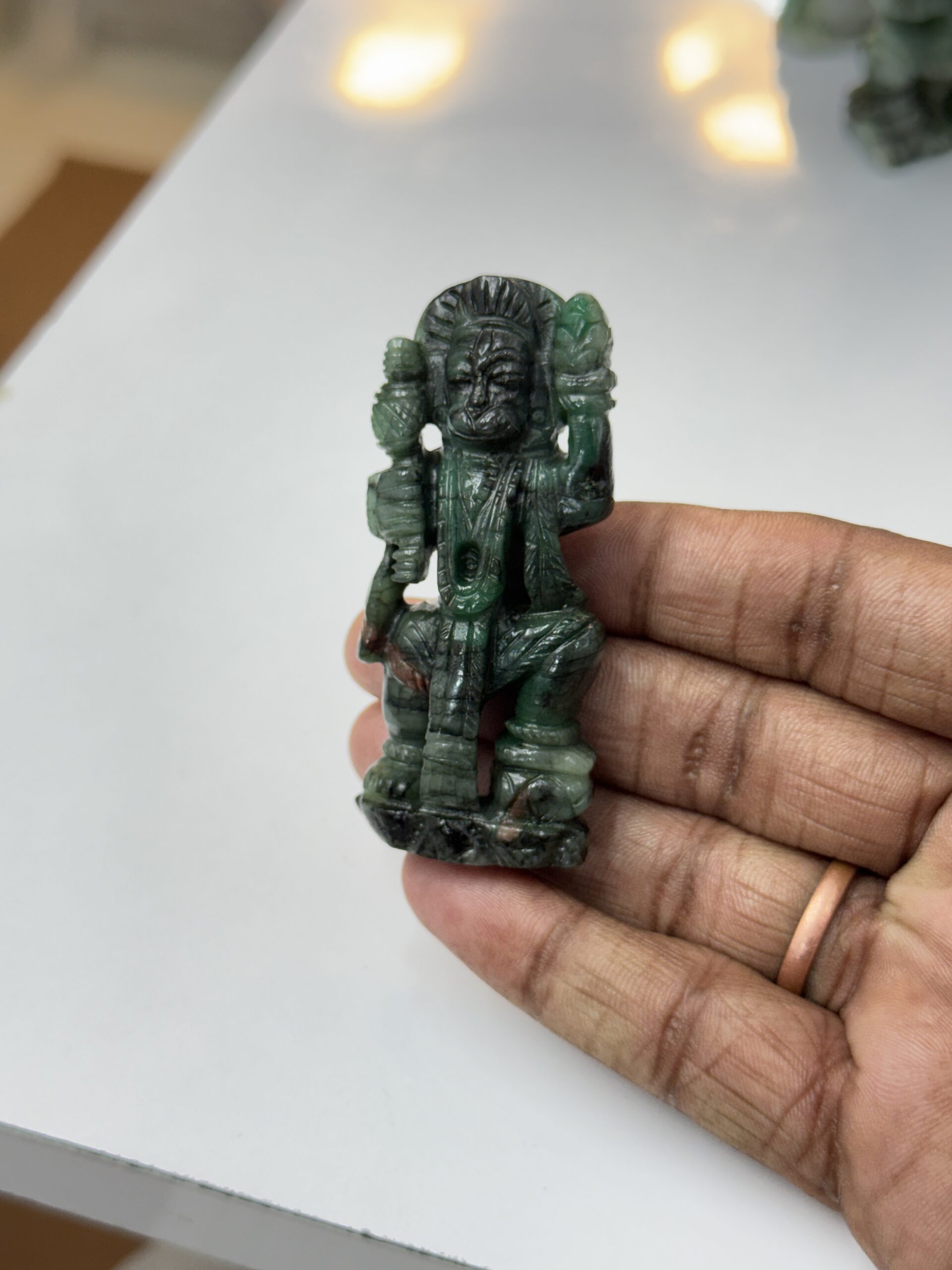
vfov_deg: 39.7
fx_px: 1760
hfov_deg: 30.3
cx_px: 476
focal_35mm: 48
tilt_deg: -45.2
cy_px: 635
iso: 80
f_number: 1.78
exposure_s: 1/100
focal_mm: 6.76
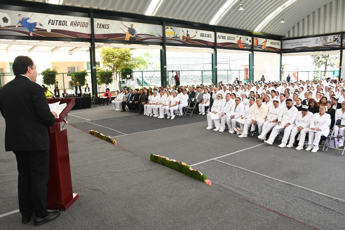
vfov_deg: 47.9
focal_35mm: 27
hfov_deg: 67.4
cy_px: 115
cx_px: 172
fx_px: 259
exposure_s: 1/125
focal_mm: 18
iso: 3200
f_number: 13
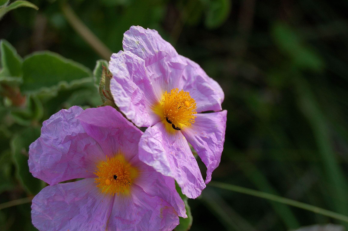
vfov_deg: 16.0
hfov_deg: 23.8
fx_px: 826
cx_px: 175
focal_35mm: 86
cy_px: 117
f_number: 5.6
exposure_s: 1/160
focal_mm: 55
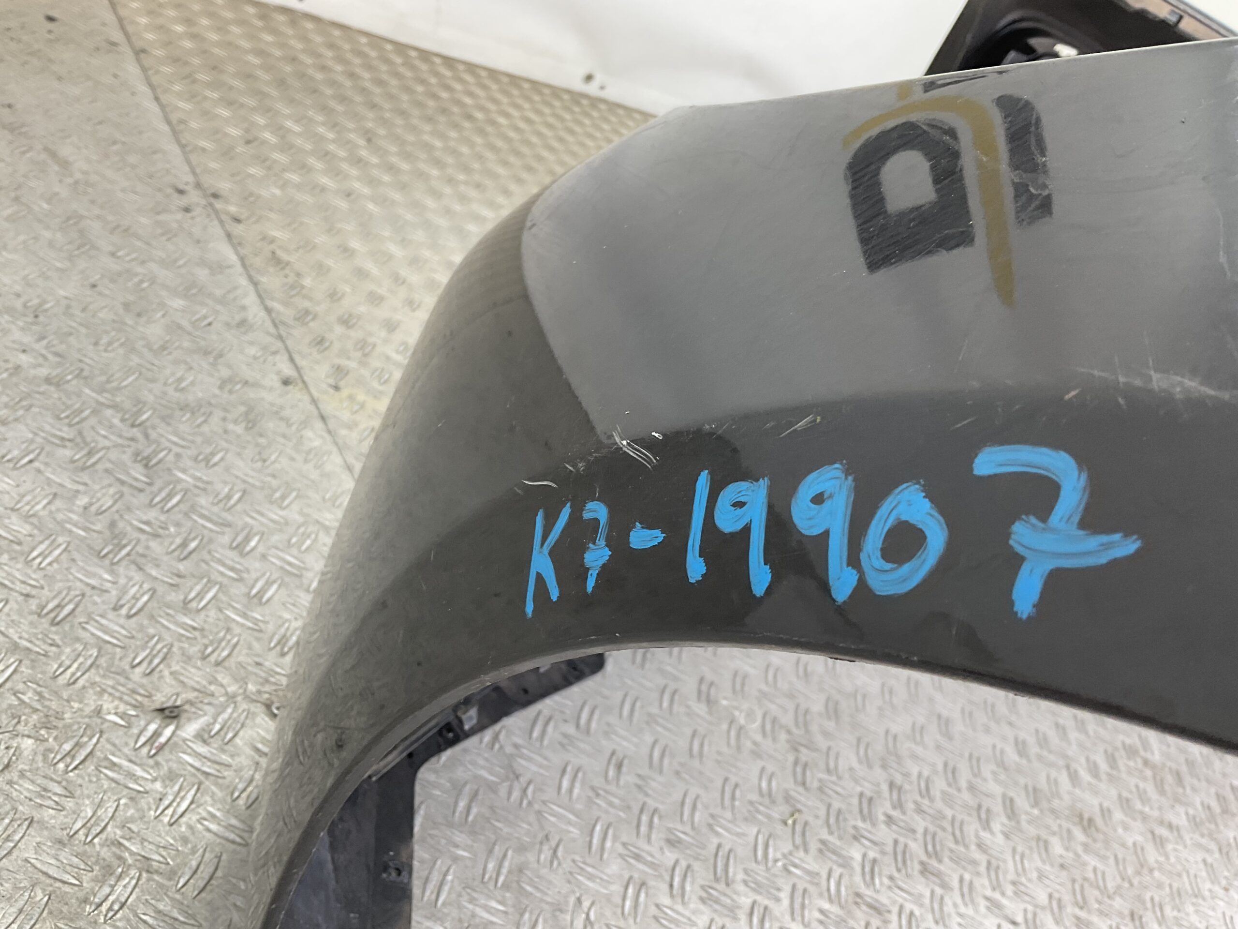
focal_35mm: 29
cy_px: 464
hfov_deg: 61.7
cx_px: 619
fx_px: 1037
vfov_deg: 48.2
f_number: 1.8
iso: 32
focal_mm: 3
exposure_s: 1/100
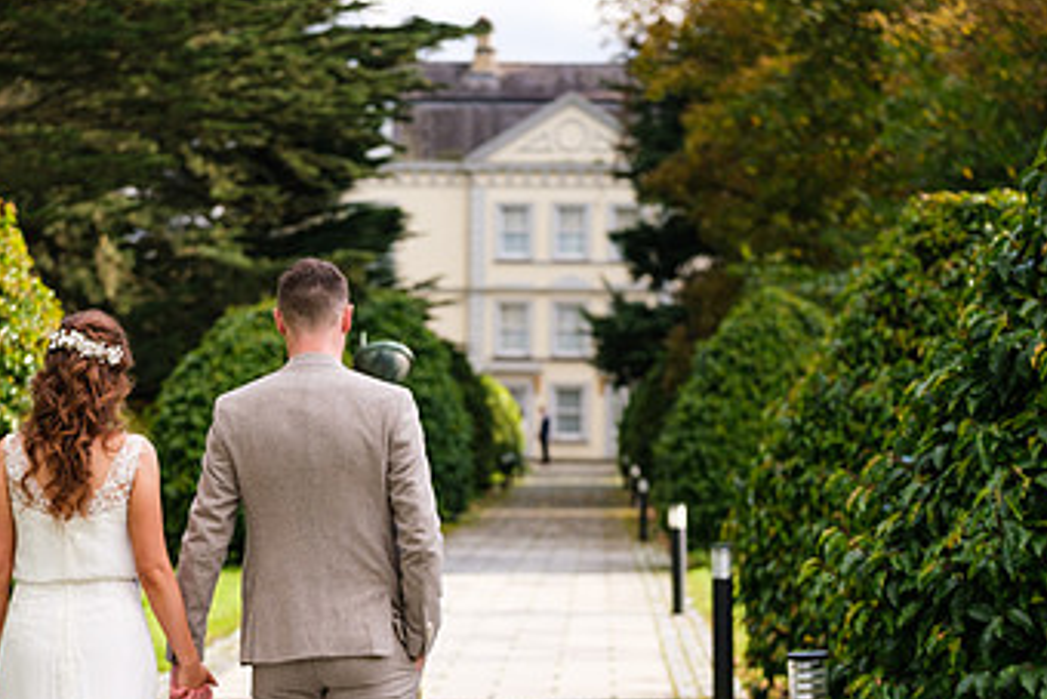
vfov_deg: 9.9
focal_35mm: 138
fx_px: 4015
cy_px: 561
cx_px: 313
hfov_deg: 14.8
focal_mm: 50
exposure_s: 1/1000
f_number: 2.8
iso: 250
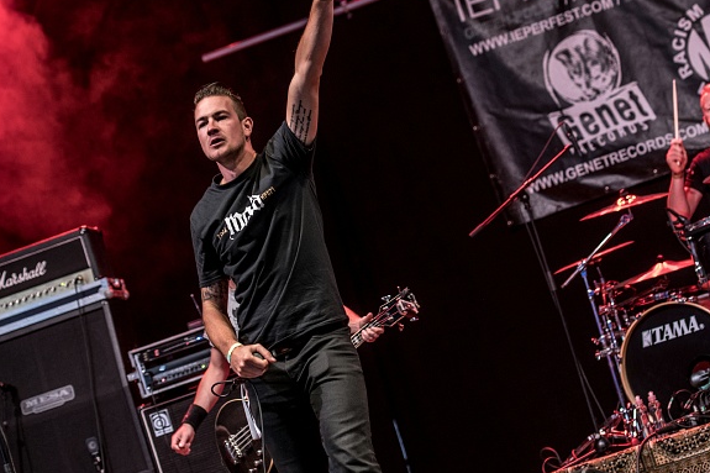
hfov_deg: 13.3
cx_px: 379
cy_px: 182
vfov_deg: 8.9
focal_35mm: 154
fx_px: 3036
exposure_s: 1/100
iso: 800
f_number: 2.8
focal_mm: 82
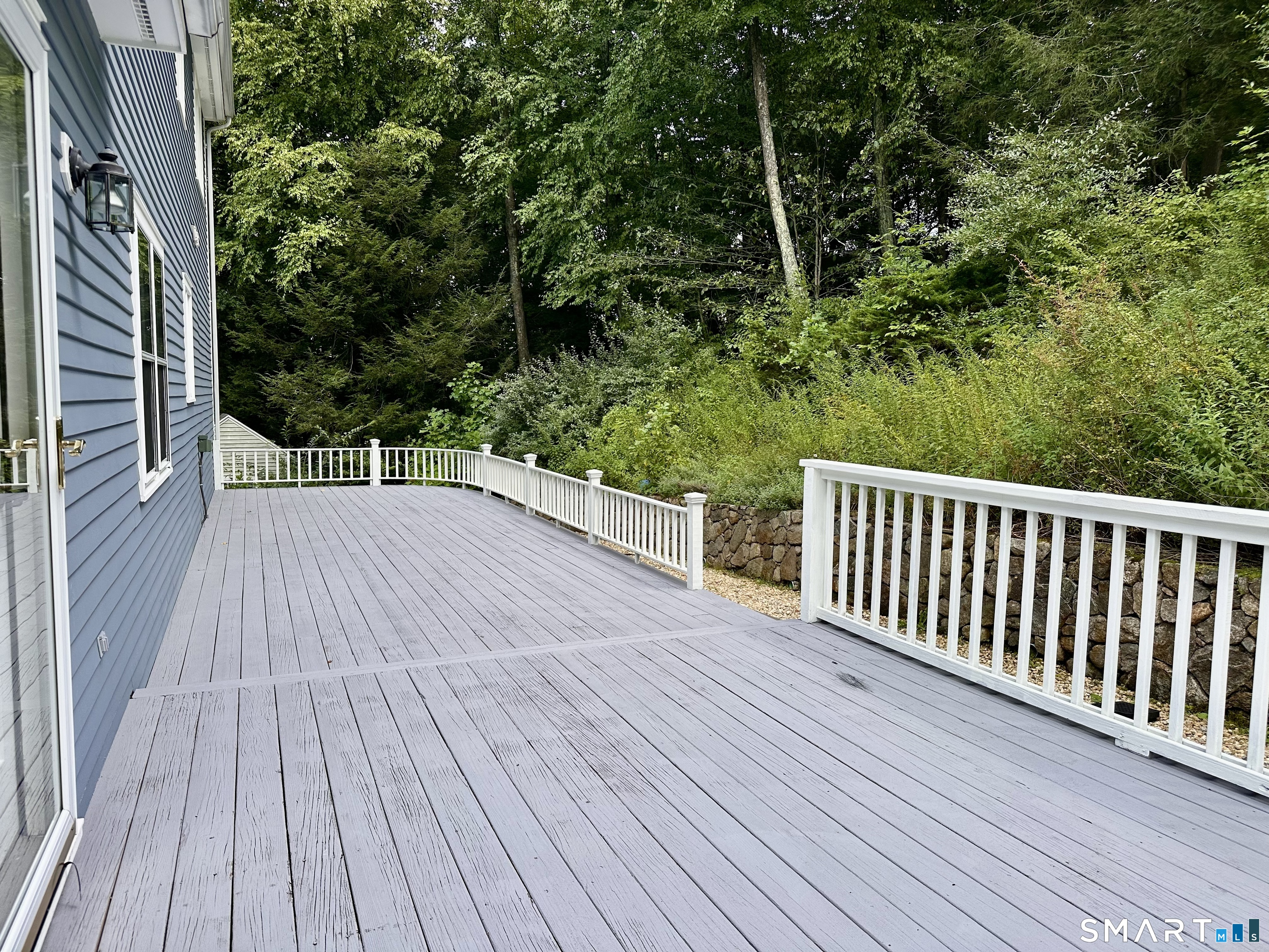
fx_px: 880
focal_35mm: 24
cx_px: 634
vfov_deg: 56.8
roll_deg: -1.1
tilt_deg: -4.8
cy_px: 476
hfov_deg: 71.6
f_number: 1.78
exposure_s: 1/1131
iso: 80
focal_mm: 6.86
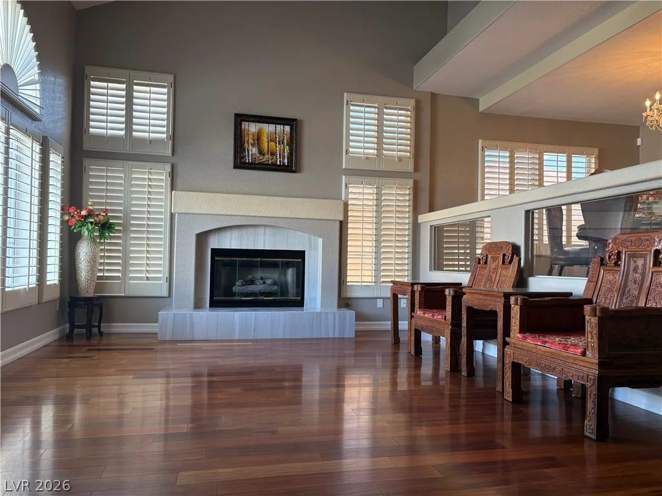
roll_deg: -0.7
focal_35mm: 26
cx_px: 331
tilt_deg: +1.9
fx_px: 497
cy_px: 248
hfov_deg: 67.3
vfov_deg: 53.1
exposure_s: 1/60
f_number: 1.6
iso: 64
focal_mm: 5.96
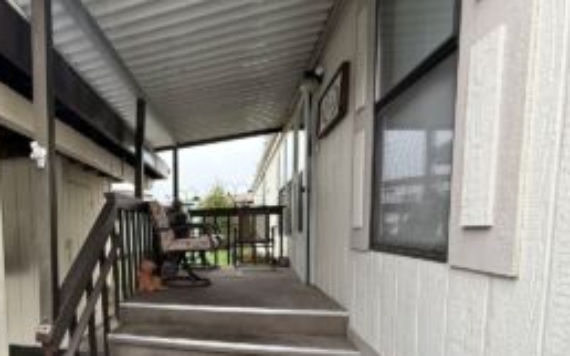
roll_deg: +1.8
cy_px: 259
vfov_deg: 51.1
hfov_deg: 71.1
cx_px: 133
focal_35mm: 23
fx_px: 357
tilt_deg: -4.4
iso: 250
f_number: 2.2
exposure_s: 1/99
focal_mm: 2.22
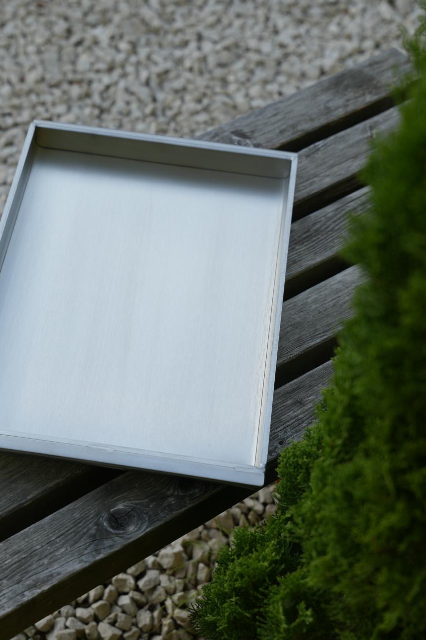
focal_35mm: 77
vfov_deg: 26.2
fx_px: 1372
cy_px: 321
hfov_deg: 17.6
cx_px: 135
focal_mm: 51.2
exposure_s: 1/320
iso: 100
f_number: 4
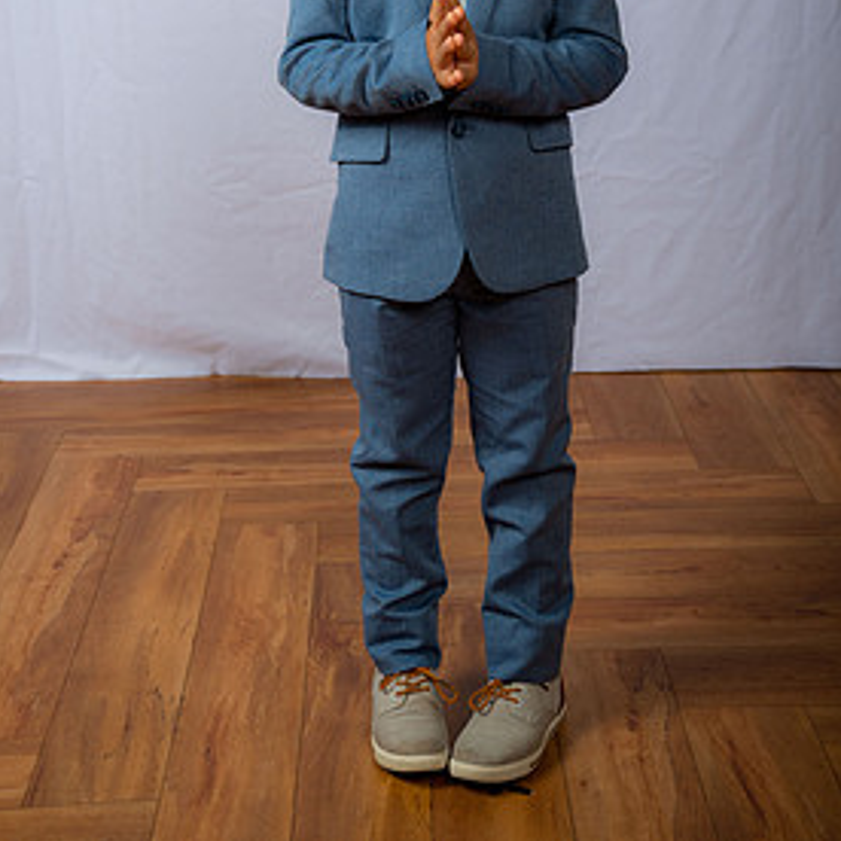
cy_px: 158
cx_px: 446
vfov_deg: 23.6
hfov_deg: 24.0
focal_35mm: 72
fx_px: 1979
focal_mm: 52
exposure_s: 1/200
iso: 250
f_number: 6.3
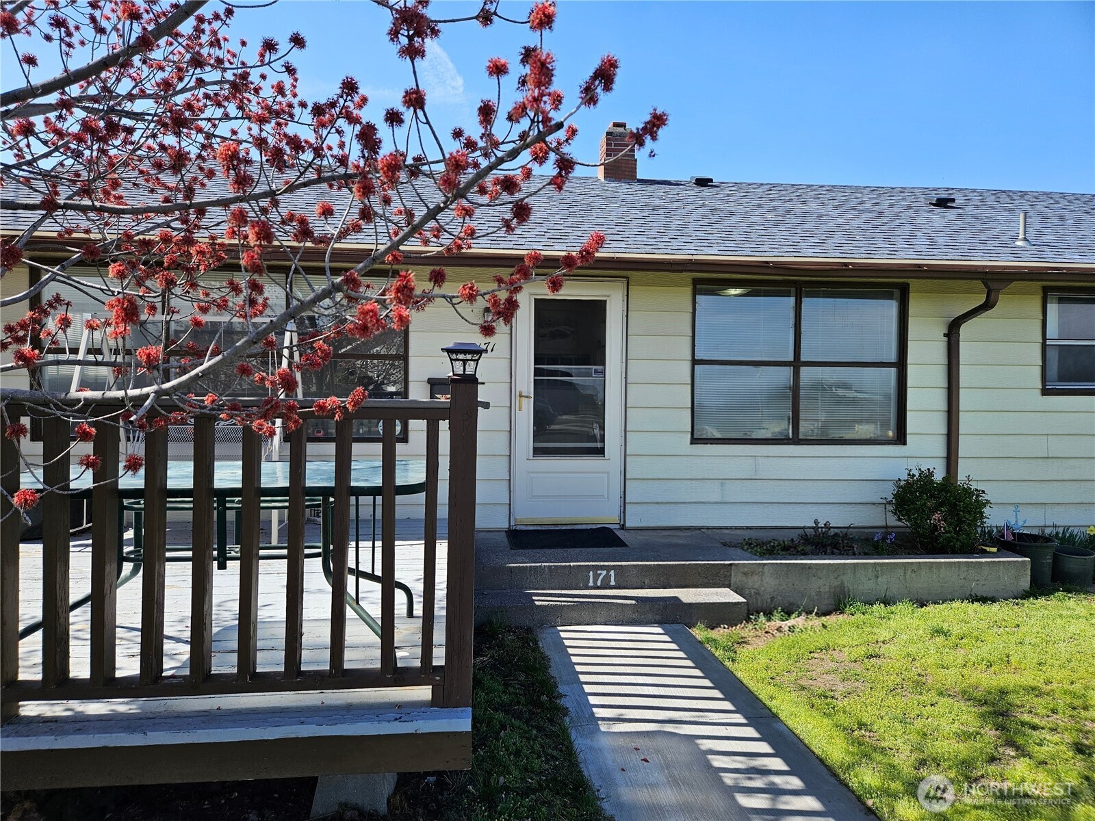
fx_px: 728
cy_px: 410
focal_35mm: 23
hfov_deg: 73.9
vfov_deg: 58.9
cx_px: 548
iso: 40
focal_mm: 5.4
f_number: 1.8
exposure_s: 1/1387
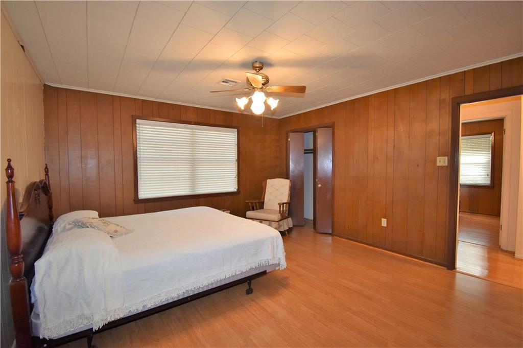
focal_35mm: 15
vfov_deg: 77.2
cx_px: 262
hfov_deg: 100.4
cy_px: 174
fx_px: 218
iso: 800
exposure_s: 1/100
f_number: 5
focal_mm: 10
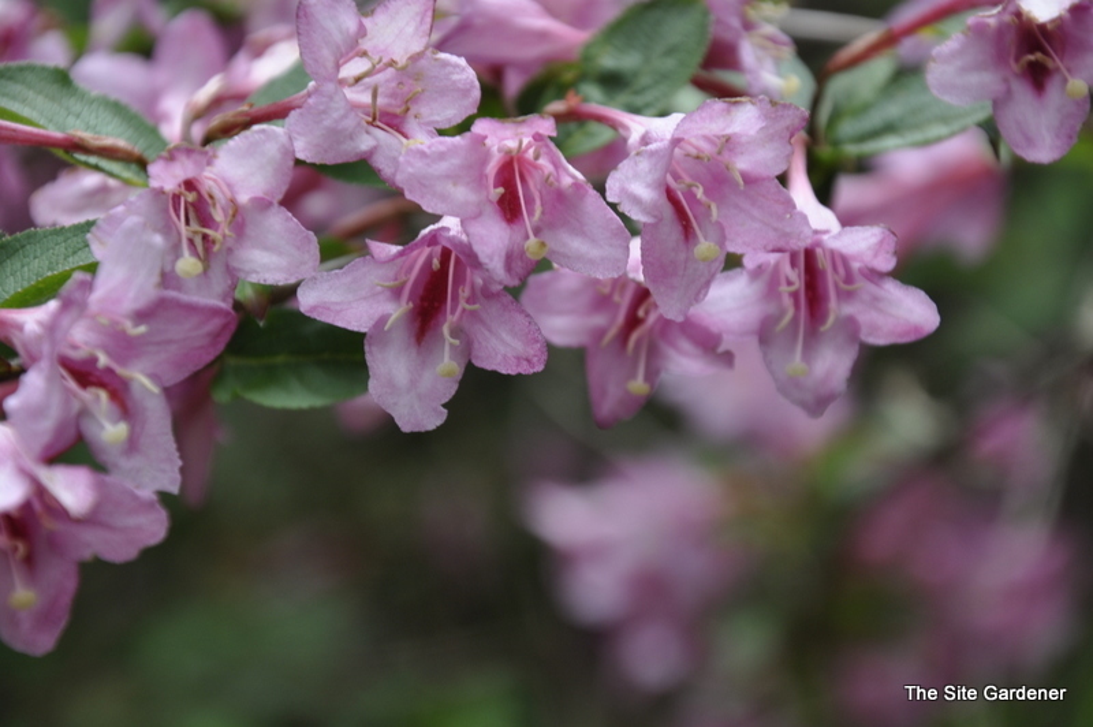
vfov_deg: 8.7
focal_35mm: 158
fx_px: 4778
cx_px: 546
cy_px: 364
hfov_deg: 13.1
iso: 200
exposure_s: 1/250
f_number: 8
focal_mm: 105
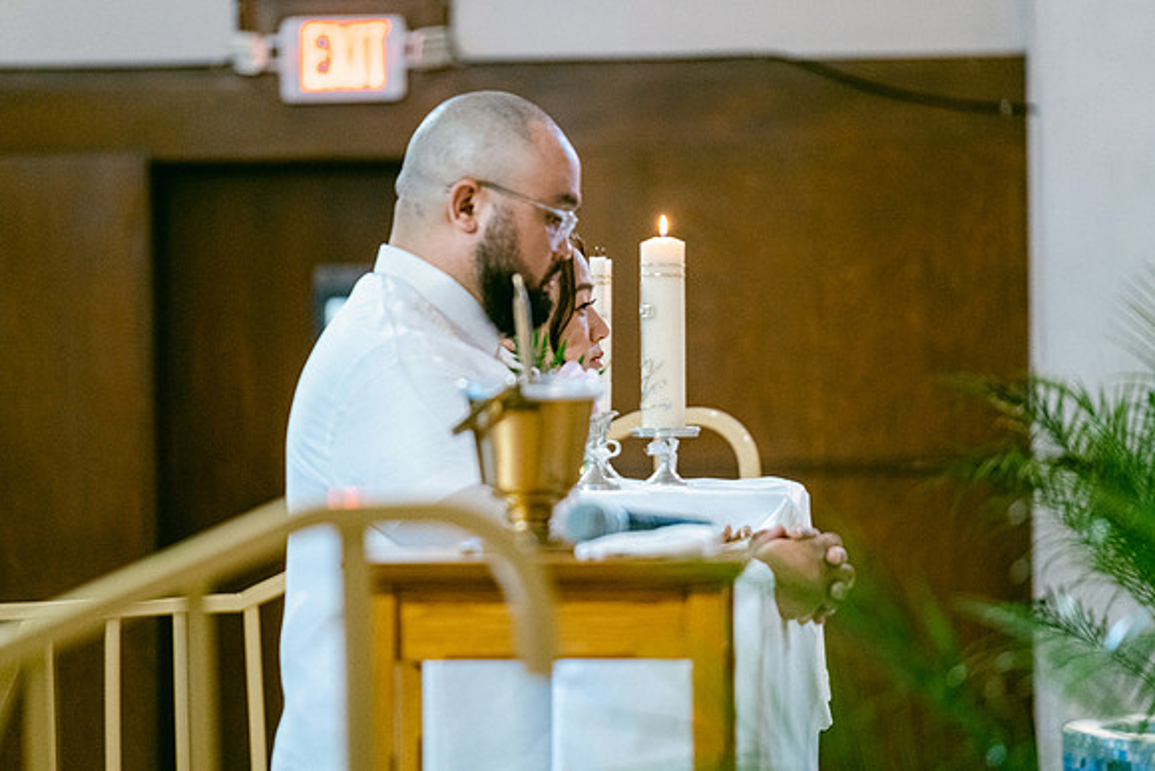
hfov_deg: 10.2
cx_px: 578
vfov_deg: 6.8
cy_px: 386
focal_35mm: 202
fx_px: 6482
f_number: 2.8
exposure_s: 1/80
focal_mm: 134.4
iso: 1600
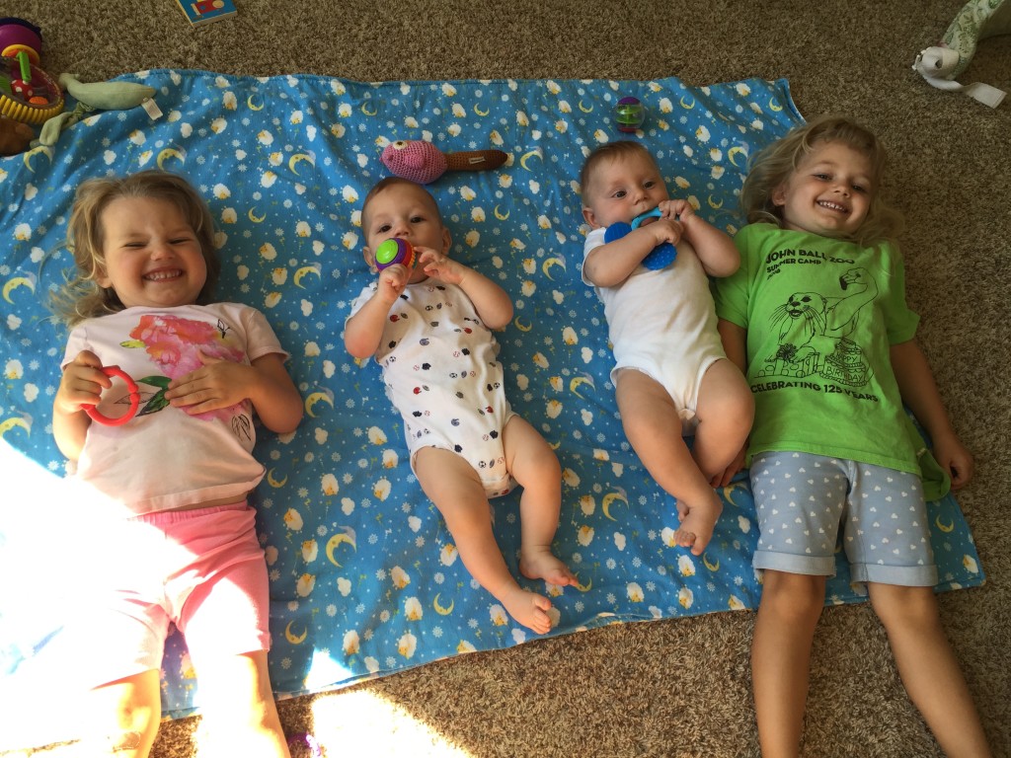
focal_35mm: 29
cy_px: 379
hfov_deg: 61.7
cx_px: 506
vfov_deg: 48.2
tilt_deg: -63.1
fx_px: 847
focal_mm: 4.15
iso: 32
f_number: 2.2
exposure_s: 1/60
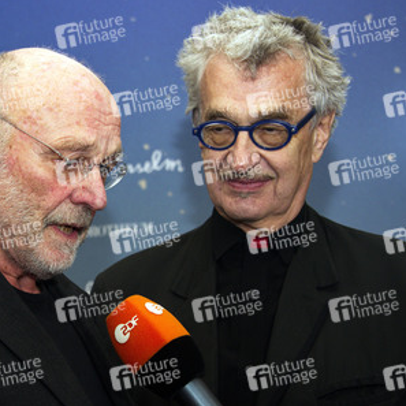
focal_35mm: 80
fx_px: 1062
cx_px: 109
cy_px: 204
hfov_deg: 21.5
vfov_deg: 21.7
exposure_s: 1/125
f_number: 5.6
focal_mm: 62
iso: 1600
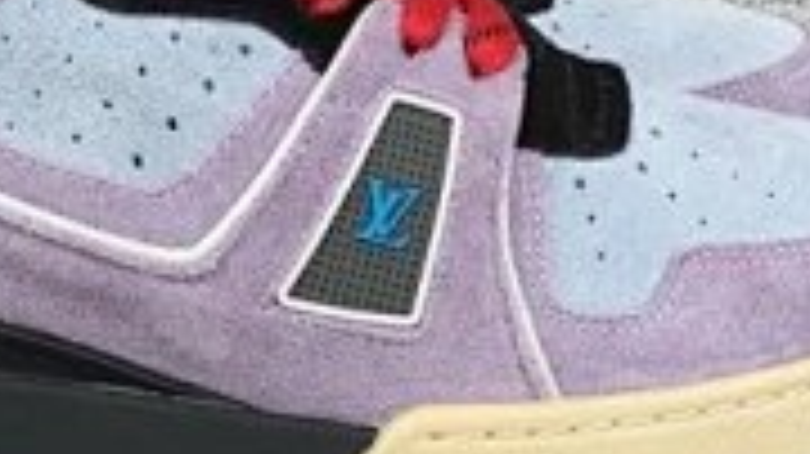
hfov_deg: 17.6
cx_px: 108
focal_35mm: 120
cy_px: 288
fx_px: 2576
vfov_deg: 10.1
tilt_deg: -17.5
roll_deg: -1.2
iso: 25
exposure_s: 1/176
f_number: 2.4
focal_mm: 3.3
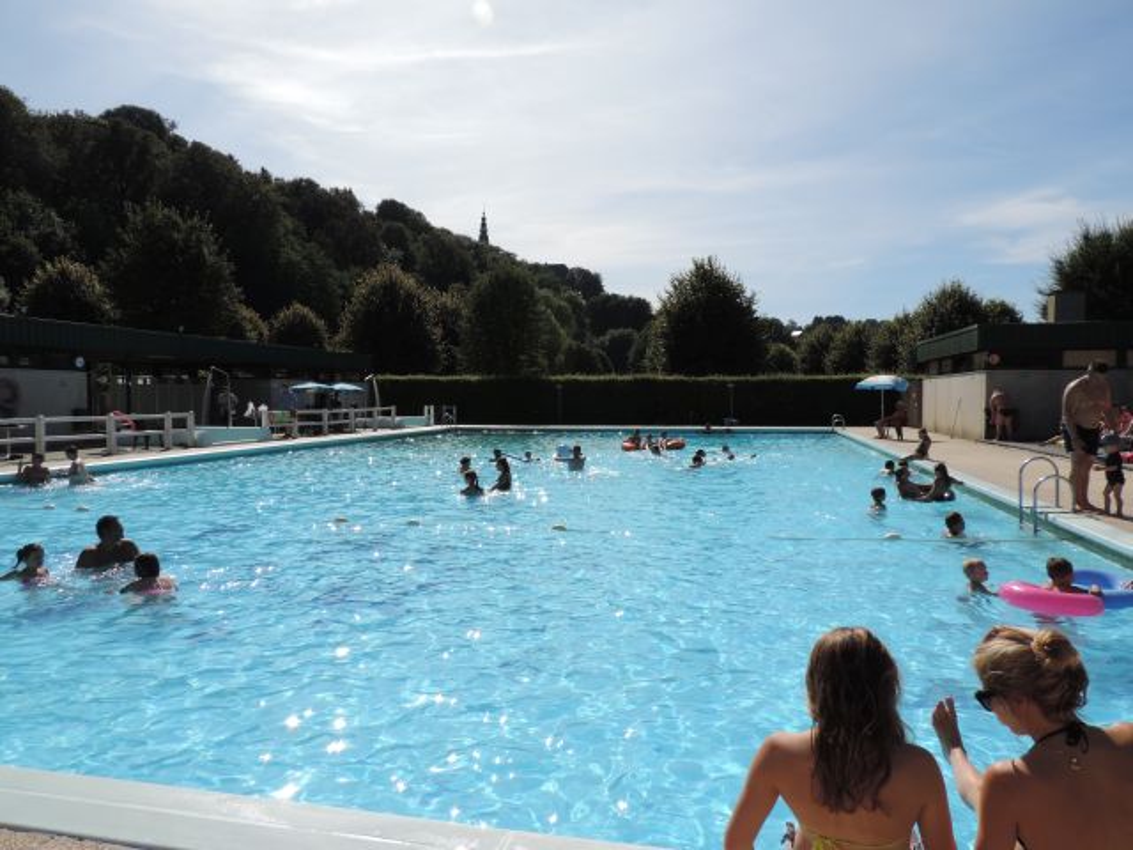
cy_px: 425
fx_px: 786
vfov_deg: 56.8
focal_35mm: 24
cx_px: 566
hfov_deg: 71.6
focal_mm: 4.3
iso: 80
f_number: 3.7
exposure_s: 1/1250
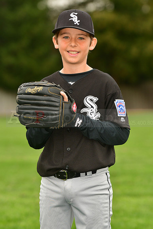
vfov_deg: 9.1
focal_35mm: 225
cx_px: 76
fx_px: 1433
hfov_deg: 6.1
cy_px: 114
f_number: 4
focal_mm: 150
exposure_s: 1/1000
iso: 320
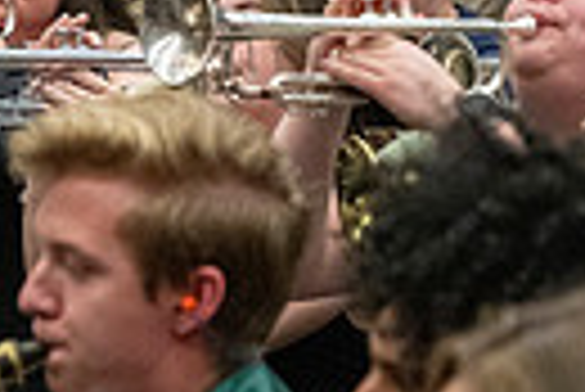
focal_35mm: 312
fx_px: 5076
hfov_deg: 6.4
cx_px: -531
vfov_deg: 4.4
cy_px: -160
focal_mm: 70
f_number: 4
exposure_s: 1/500
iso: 10000
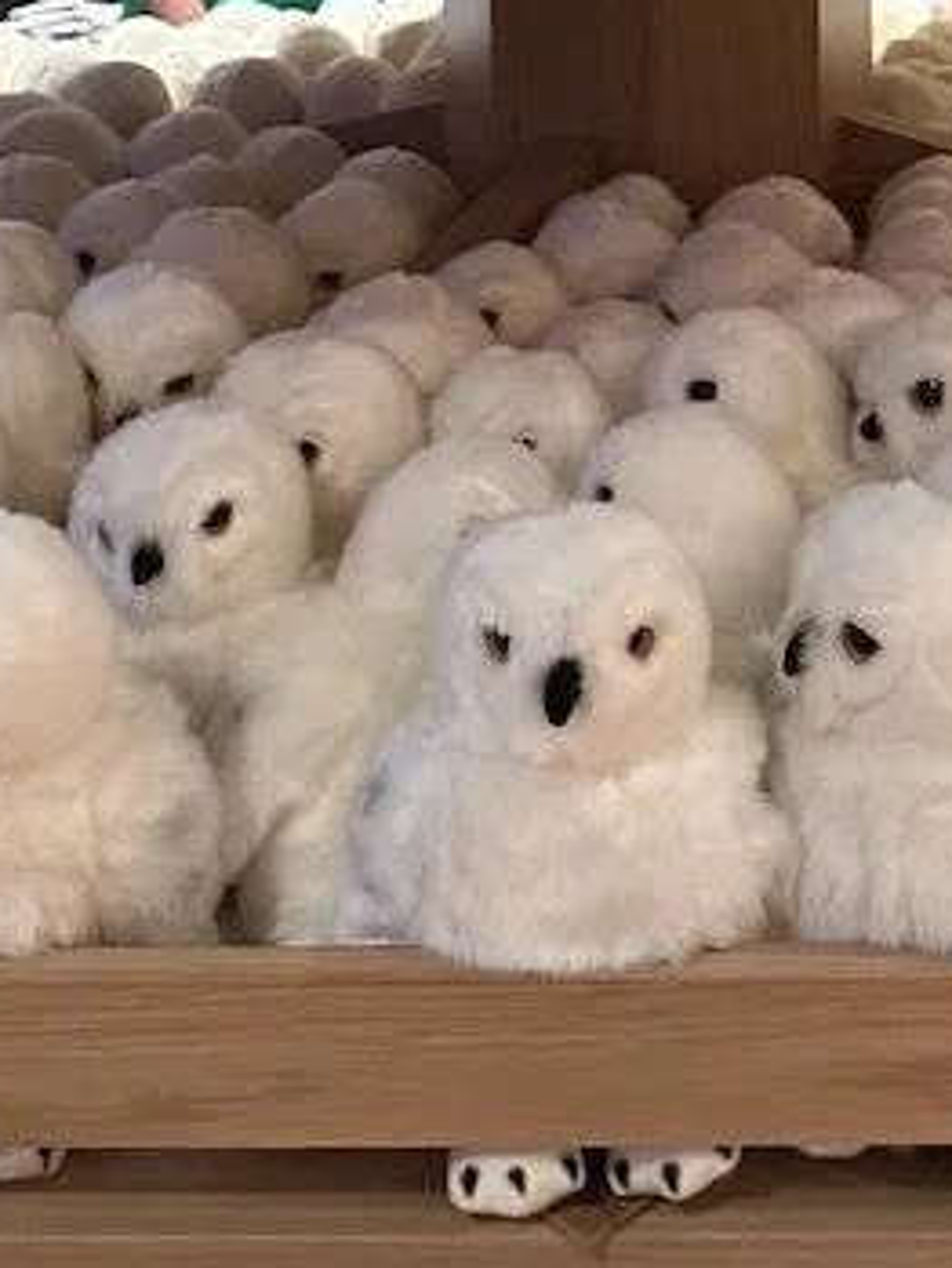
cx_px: 669
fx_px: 2016
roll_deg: -0.9
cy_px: -178
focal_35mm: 55
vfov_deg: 30.6
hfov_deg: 26.4
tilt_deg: -1.3
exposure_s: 1/42
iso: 400
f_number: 1.78
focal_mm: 6.86
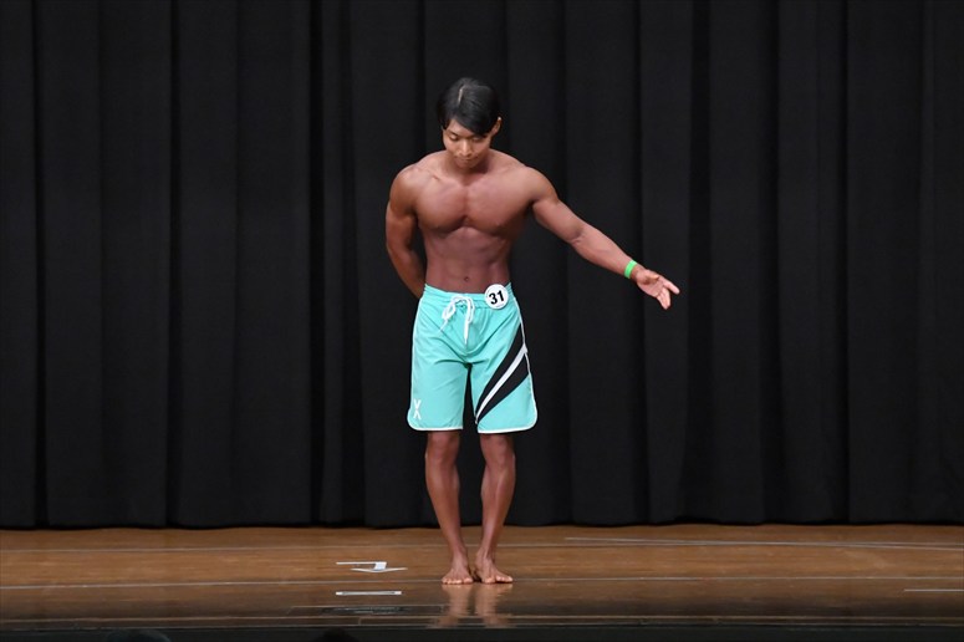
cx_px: 482
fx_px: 6022
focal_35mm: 225
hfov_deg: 9.2
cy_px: 321
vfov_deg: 6.1
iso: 8000
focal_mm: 150
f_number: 5.6
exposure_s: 1/400
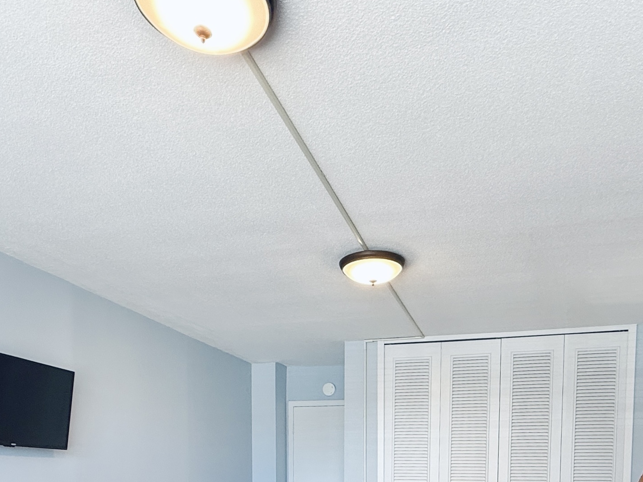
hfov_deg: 59.7
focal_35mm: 30
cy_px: 512
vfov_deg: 39.5
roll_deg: +1.3
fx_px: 557
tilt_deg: -3.0
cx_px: 367
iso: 125
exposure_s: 1/120
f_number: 2.2
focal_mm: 2.22
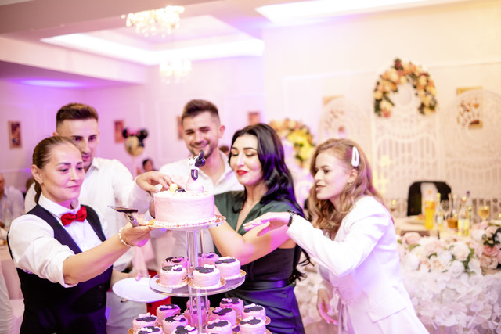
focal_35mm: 35
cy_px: 167
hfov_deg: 54.4
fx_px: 487
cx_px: 250
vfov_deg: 37.9
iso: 800
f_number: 1.4
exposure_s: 1/160
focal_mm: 23
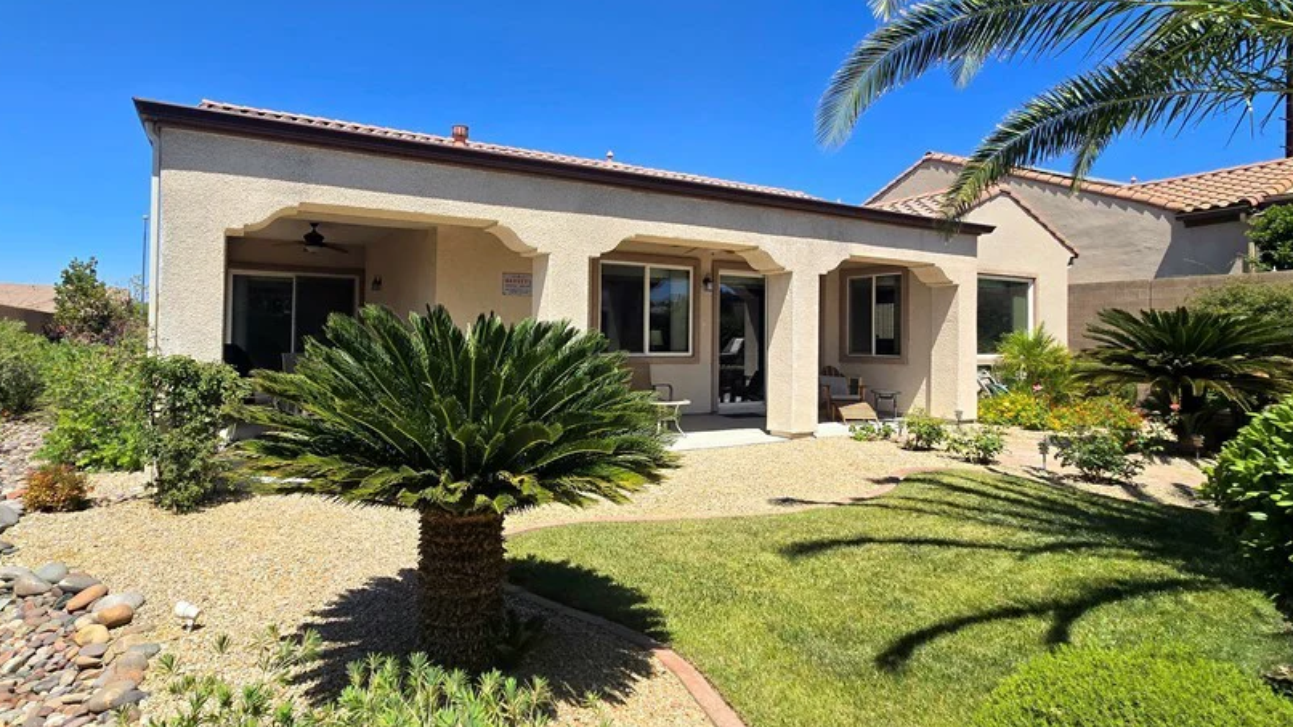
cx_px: 592
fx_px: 617
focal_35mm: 18
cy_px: 326
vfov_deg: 60.8
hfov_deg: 92.5
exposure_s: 1/2500
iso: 50
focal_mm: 2.2
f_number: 2.2
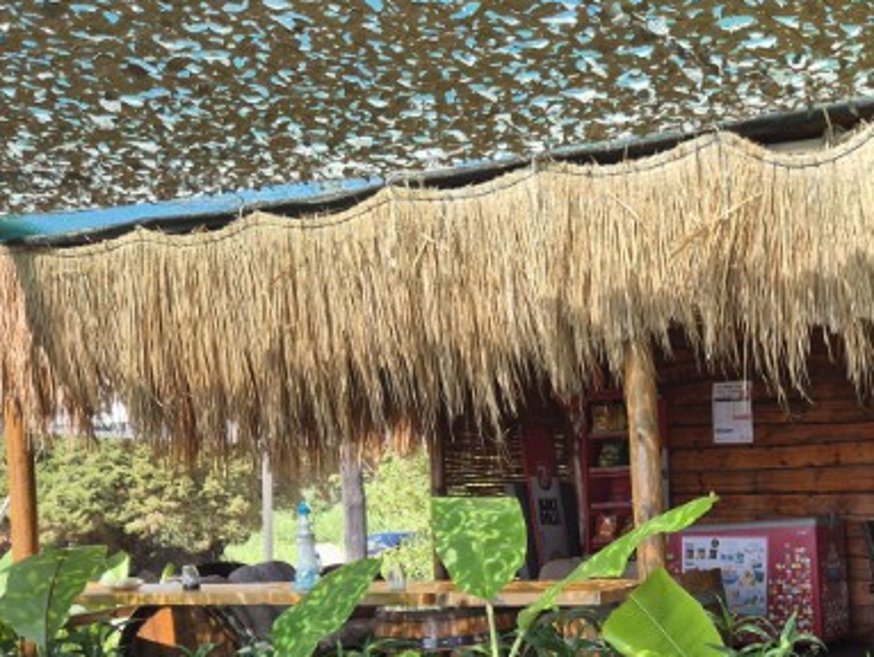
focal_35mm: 48
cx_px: 737
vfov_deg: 29.4
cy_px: 559
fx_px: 1213
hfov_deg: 37.7
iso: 25
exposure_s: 1/482
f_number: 1.8
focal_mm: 5.4
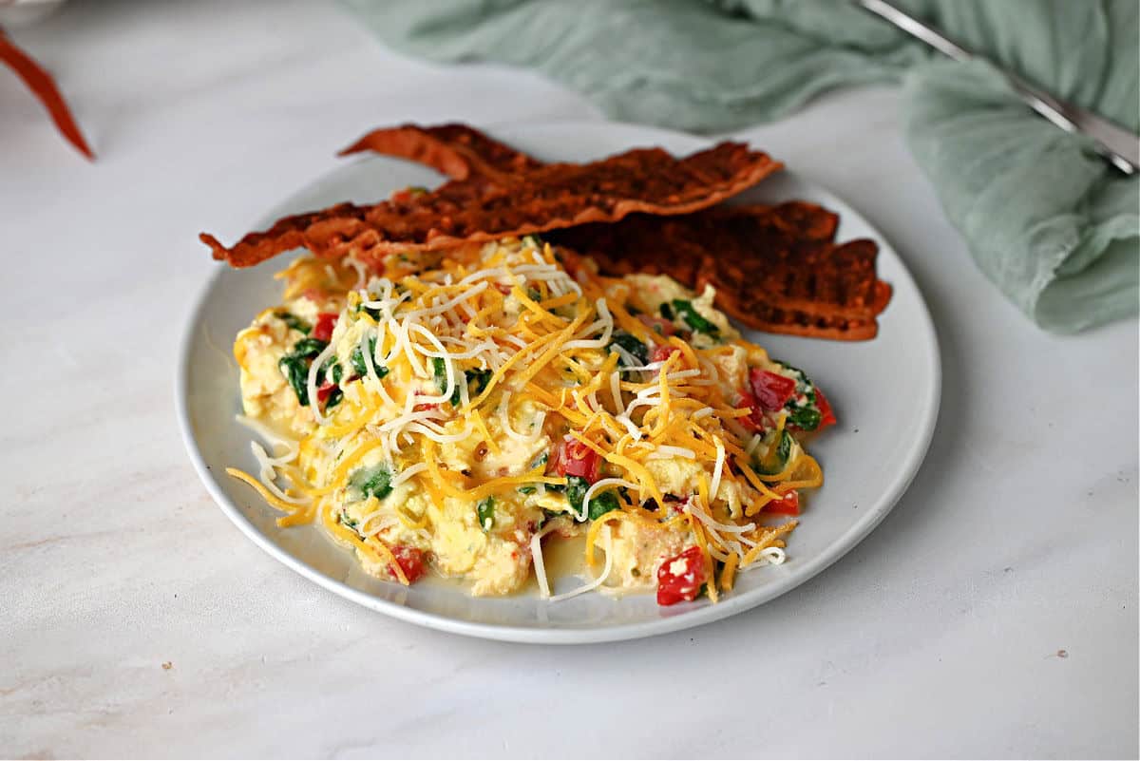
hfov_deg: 19.4
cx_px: 570
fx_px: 3326
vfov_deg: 13.1
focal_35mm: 105
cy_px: 380
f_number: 4.5
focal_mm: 105
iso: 200
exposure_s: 1/250
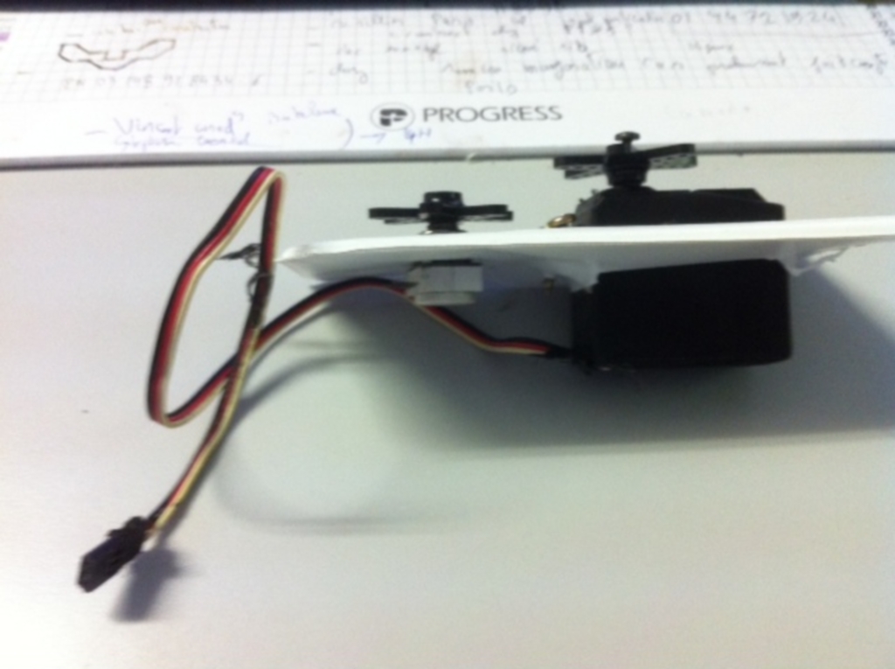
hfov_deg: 52.7
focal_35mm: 35
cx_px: 448
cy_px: 334
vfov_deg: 40.6
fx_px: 904
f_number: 2.8
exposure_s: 1/15
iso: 160
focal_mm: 3.85
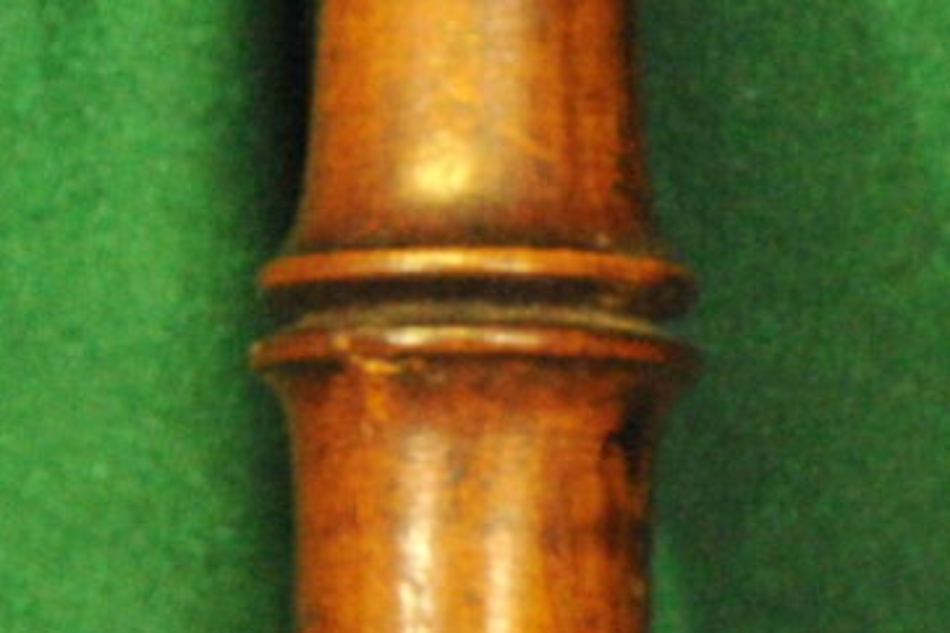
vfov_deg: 3.0
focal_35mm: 465
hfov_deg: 4.4
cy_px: 323
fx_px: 12270
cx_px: 1908
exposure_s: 1/30
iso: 6400
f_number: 10
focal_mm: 66
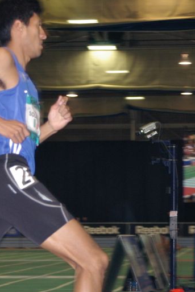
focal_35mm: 159
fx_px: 1289
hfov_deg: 8.6
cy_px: 188
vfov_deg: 12.9
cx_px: 76
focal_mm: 68
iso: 800
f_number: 6.3
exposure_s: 1/125
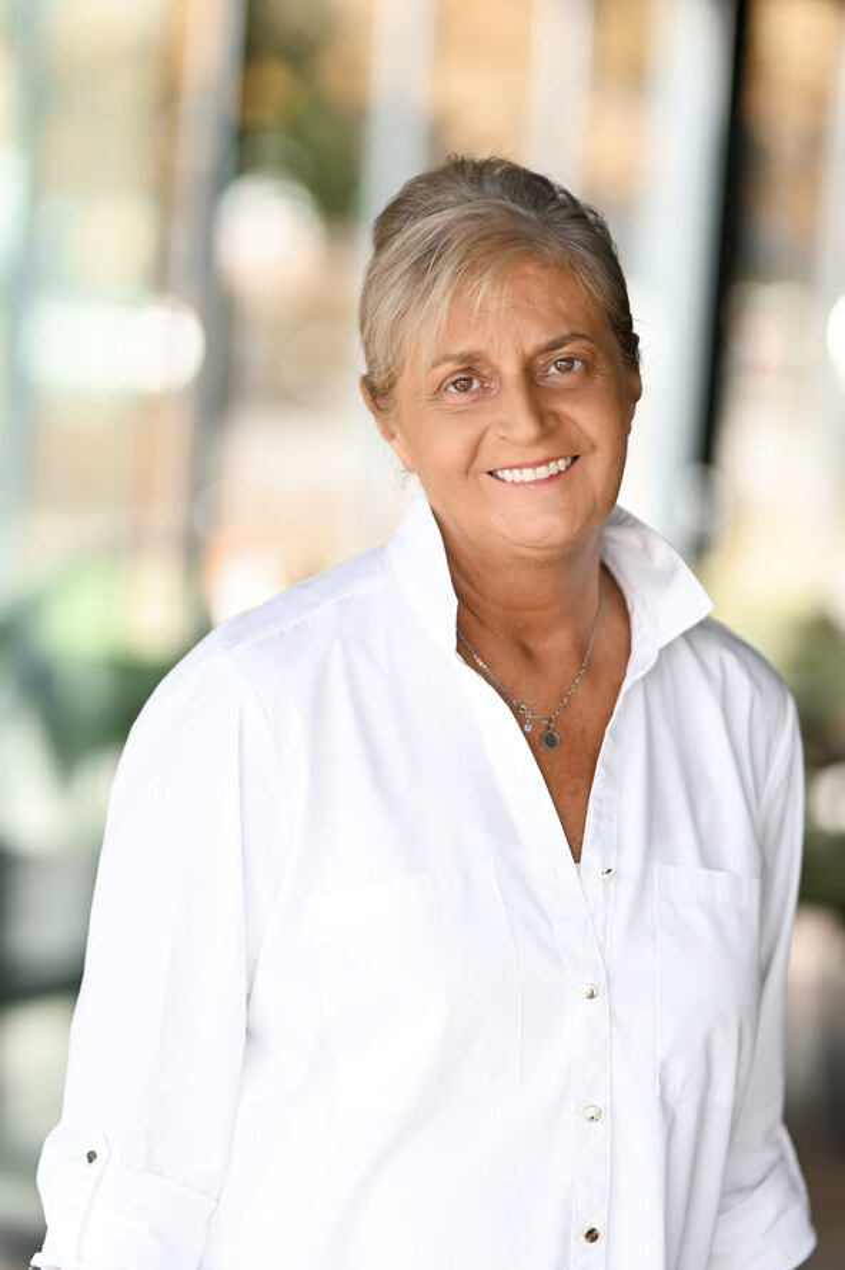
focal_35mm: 85
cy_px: 635
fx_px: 2997
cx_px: 422
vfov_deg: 23.9
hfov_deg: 16.0
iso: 320
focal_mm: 85
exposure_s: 1/640
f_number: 1.4
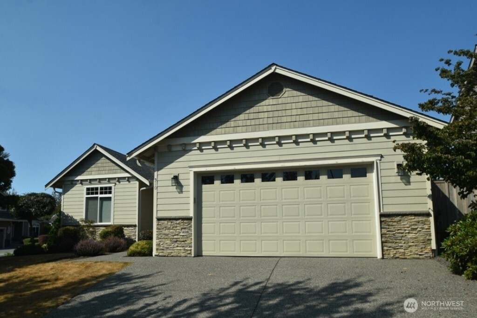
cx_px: 238
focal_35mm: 26
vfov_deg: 50.4
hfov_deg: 70.4
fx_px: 338
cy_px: 159
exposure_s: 1/250
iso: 110
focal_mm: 17
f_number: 8
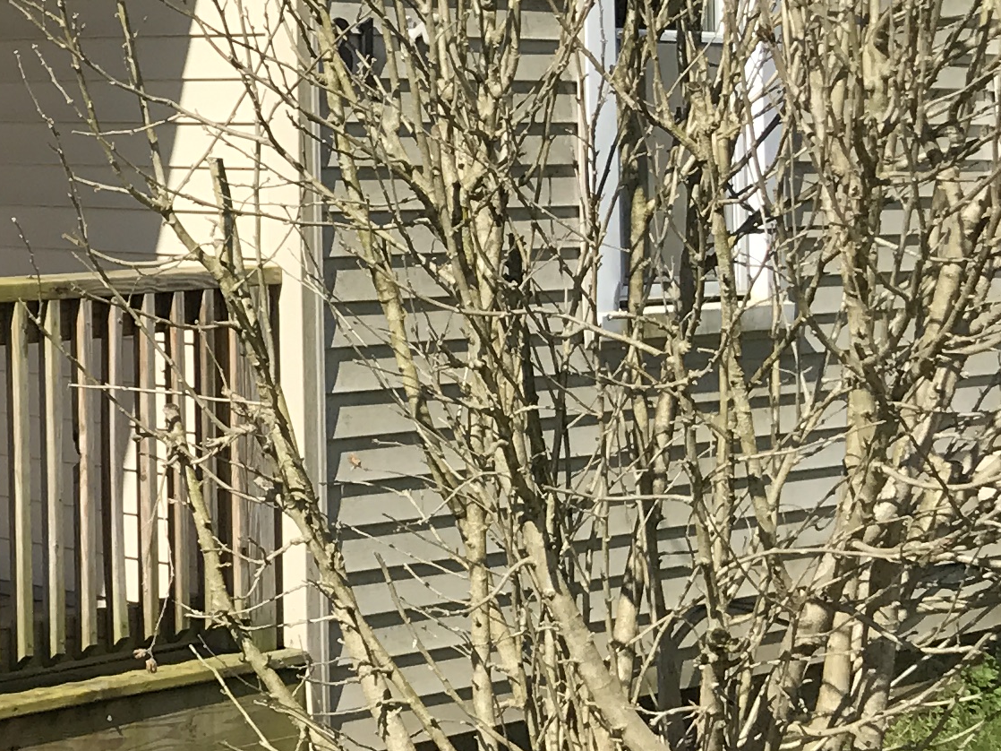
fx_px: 2920
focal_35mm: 101
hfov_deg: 17.0
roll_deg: -0.6
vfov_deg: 14.3
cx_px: -629
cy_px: -79
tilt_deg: +3.5
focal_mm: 3.99
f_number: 1.8
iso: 20
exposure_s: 1/1996
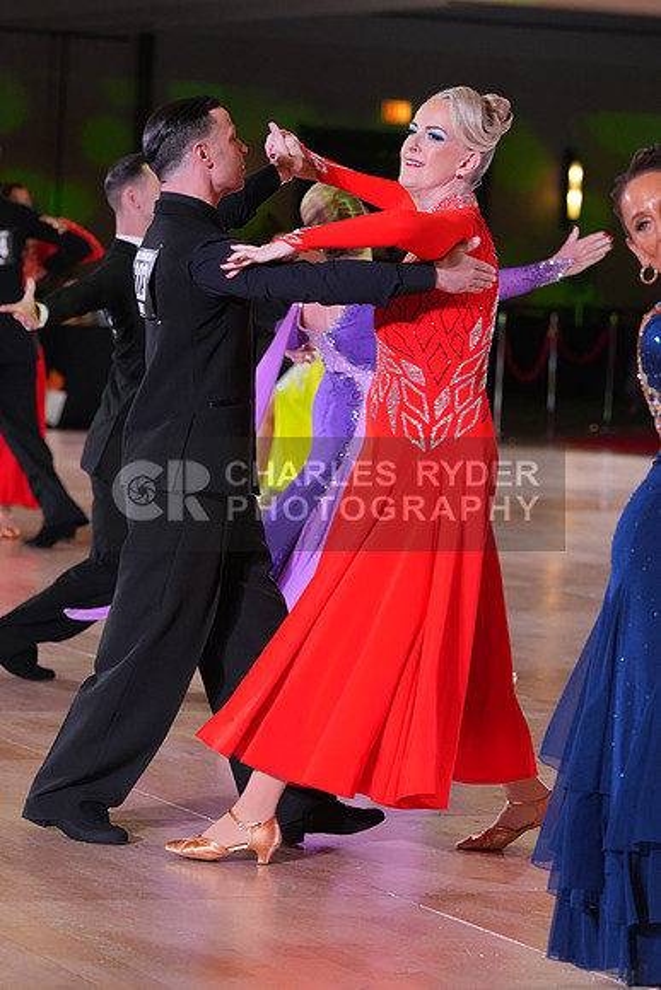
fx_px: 3716
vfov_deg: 15.2
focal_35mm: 135
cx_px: 330
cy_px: 495
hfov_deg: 10.2
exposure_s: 1/250
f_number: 5
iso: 3200
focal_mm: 135
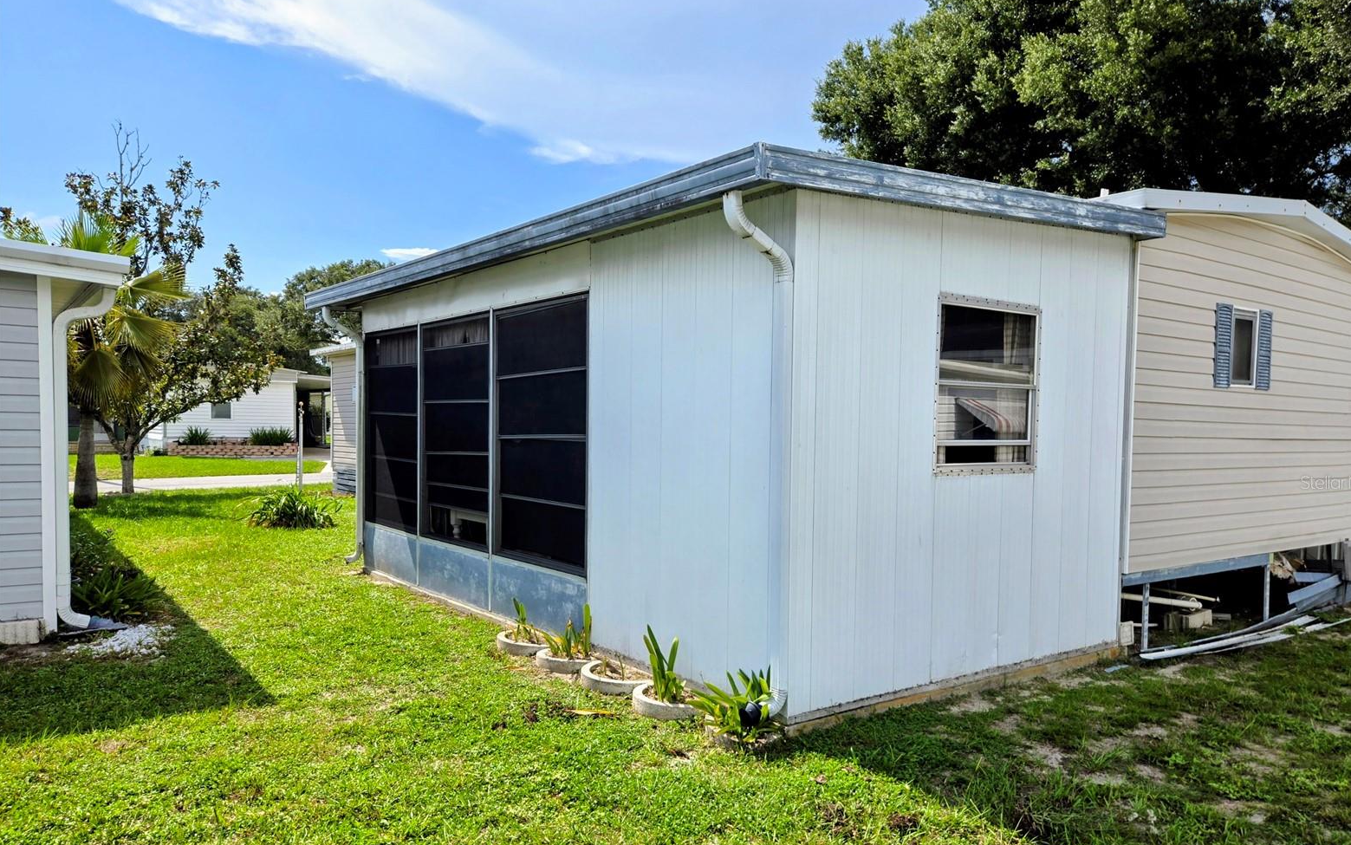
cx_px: 689
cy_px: 482
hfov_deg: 72.5
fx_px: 921
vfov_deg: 49.1
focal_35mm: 25
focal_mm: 5.4
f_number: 1.8
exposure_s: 1/2128
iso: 25
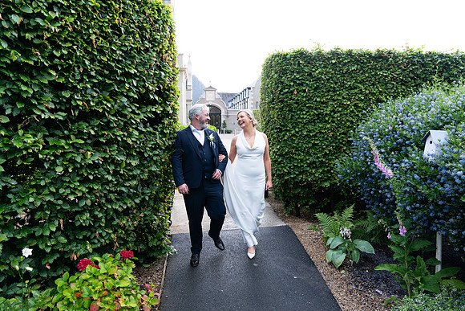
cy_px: 156
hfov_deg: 73.7
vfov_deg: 53.2
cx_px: 232
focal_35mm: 24
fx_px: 310
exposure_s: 1/200
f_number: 2.8
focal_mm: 24
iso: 400
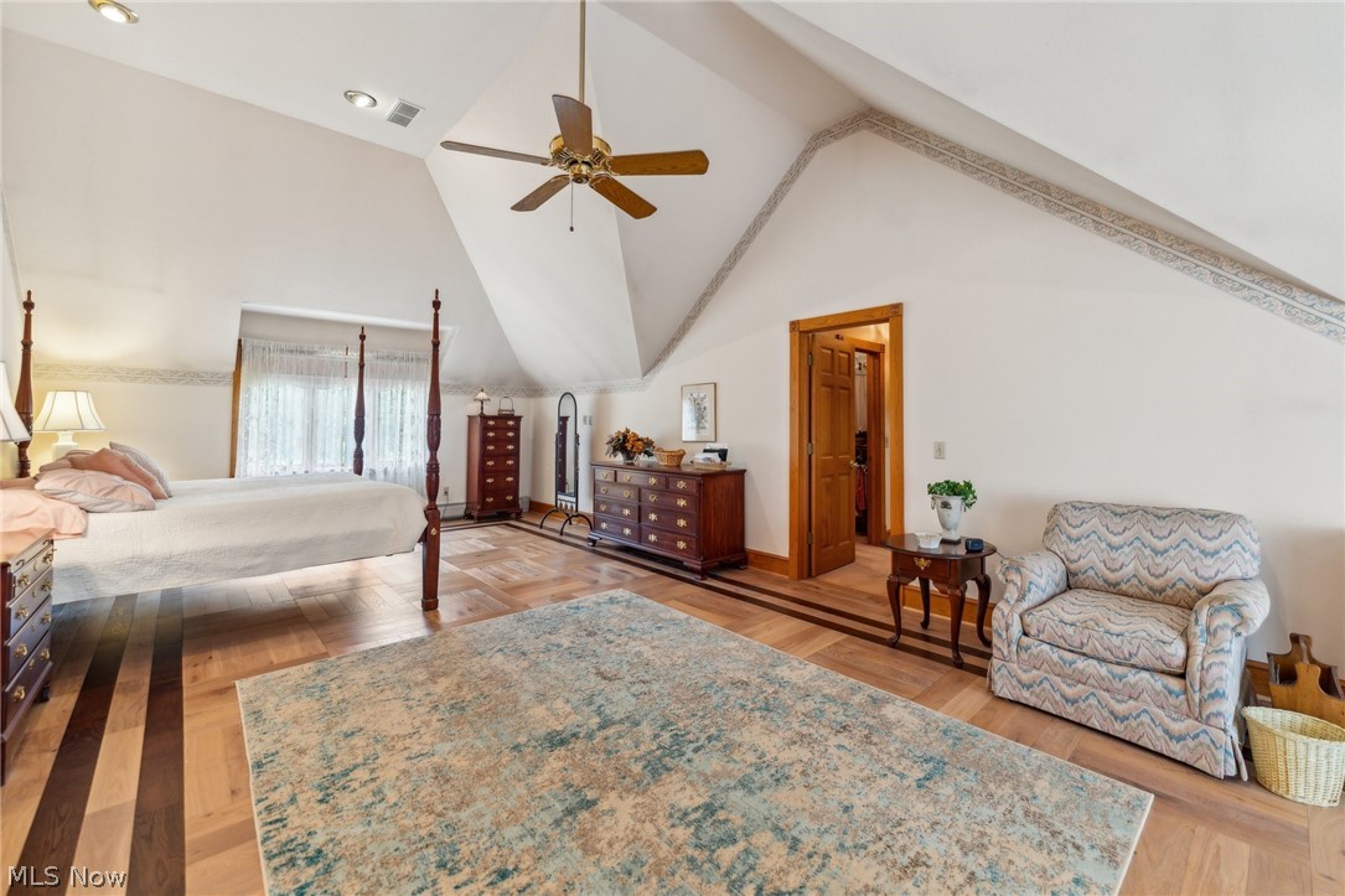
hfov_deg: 104.3
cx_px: 672
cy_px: 448
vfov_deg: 81.2
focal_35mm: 14
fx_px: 523
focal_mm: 14
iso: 640
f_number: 2.8
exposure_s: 1/100
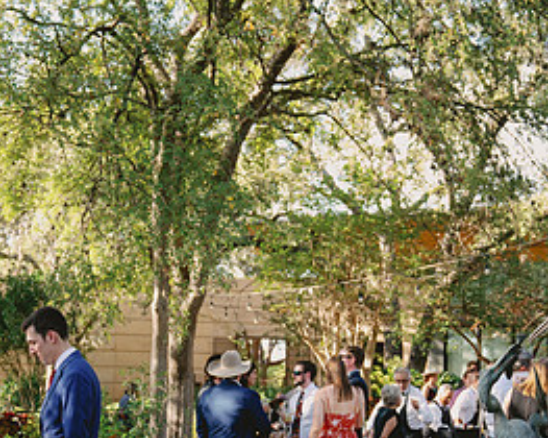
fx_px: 940
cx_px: 238
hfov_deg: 32.5
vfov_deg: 25.6
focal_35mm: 58
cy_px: 372
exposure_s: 1/250
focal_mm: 28
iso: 400
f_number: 3.2
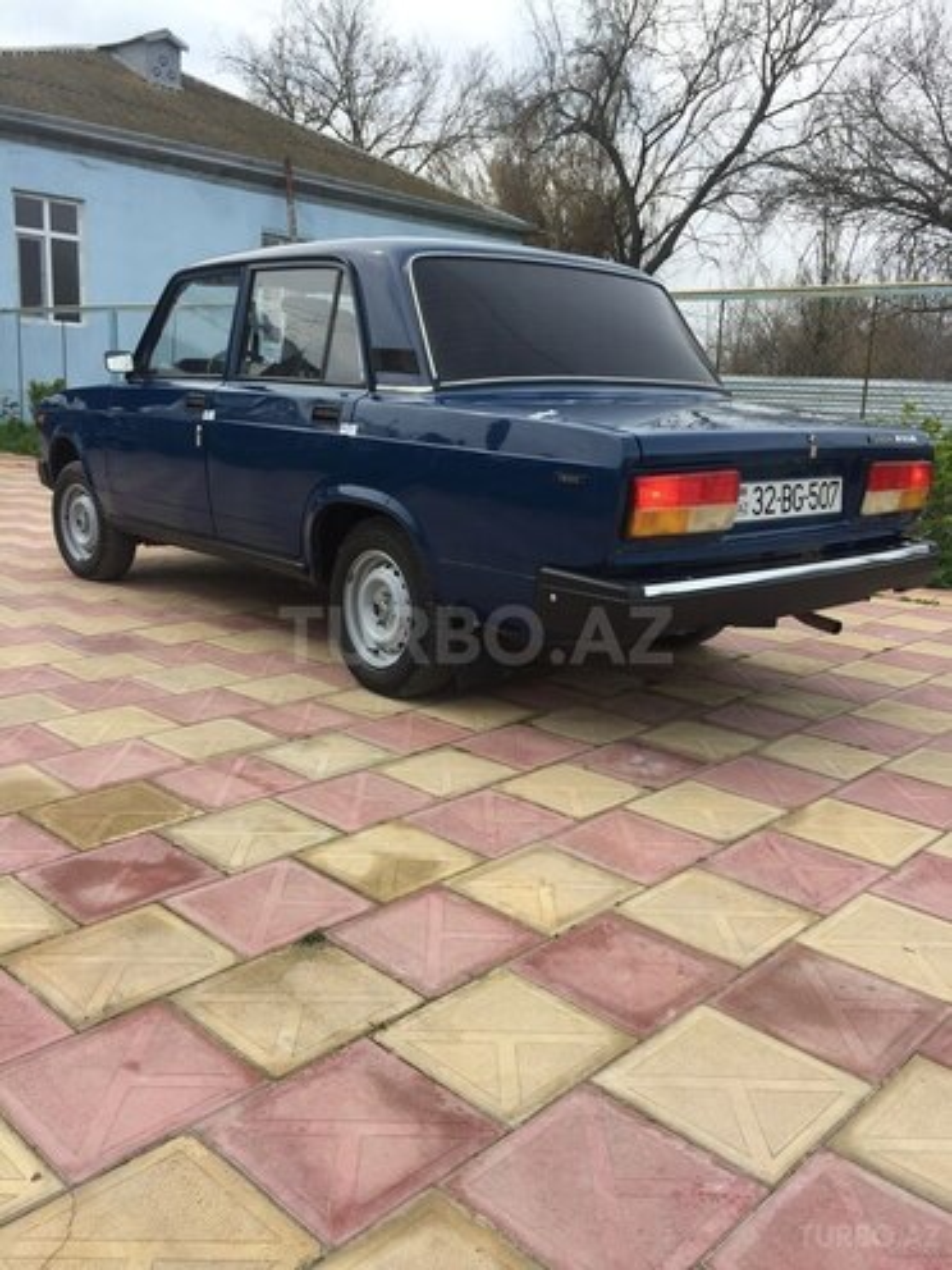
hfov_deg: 48.2
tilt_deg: -10.7
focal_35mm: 29
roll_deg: -3.1
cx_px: 476
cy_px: 635
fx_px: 1063
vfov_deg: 61.7
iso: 32
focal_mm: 4.15
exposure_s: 1/694
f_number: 2.2
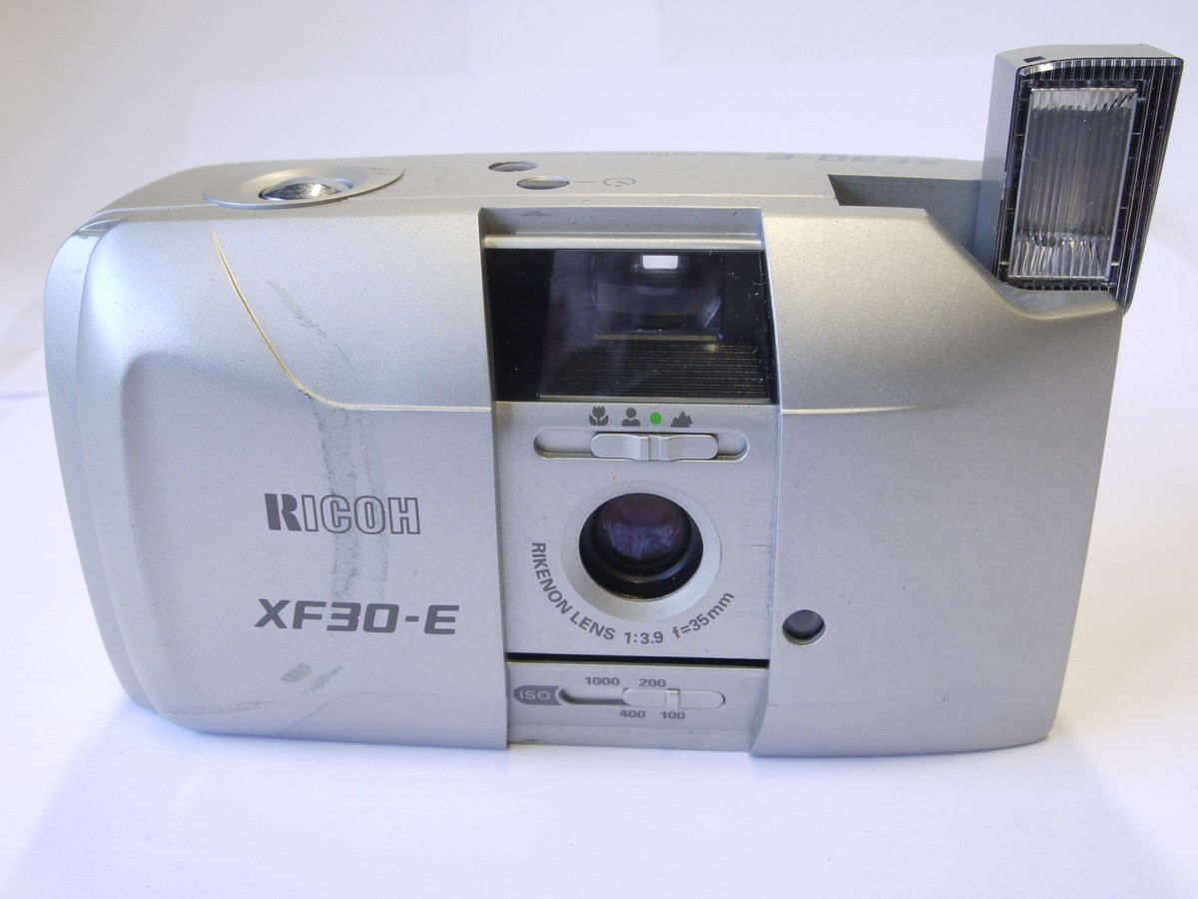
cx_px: 599
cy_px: 450
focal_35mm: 38
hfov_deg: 49.0
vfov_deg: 37.7
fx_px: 1315
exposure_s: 1/10
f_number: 11
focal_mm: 19
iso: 400
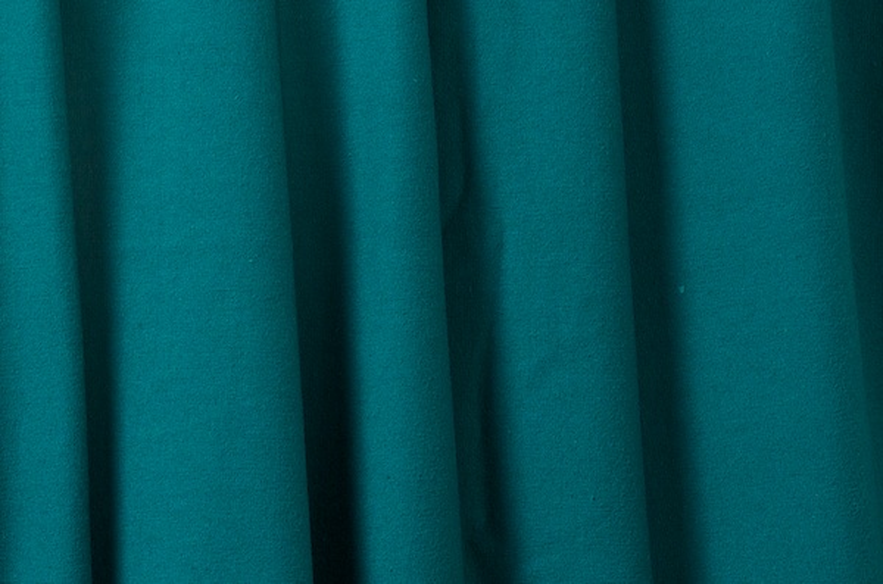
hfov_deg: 15.2
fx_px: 3303
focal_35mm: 135
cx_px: 442
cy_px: 292
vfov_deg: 10.1
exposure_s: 1/250
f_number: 11
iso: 200
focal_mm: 90
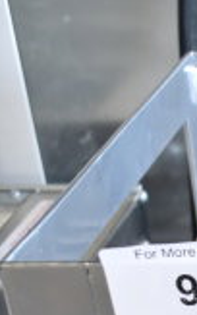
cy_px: 372
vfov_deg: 15.3
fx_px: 1132
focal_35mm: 132
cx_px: 492
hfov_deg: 8.9
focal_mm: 23
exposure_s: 1/40
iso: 800
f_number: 3.8
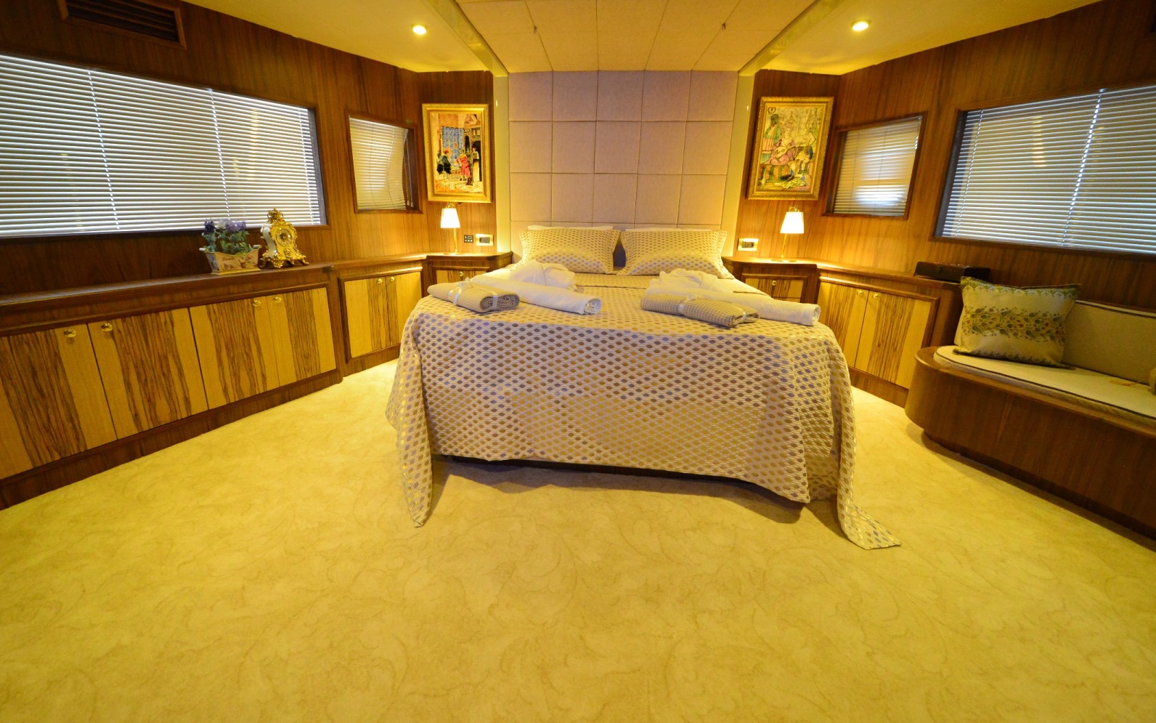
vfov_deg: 82.6
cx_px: 562
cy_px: 329
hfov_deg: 109.3
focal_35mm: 13
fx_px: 410
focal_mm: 12
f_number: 5
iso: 5000
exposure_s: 1/30
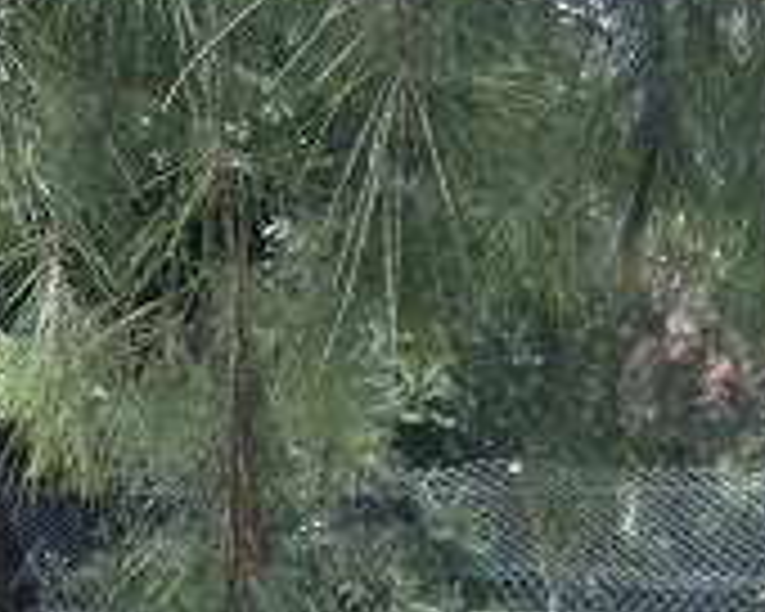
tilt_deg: -12.2
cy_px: 1966
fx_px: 4551
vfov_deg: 6.8
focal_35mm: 201
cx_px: 576
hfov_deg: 9.6
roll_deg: -2.5
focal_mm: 4.28
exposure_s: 1/310
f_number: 2.4
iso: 50
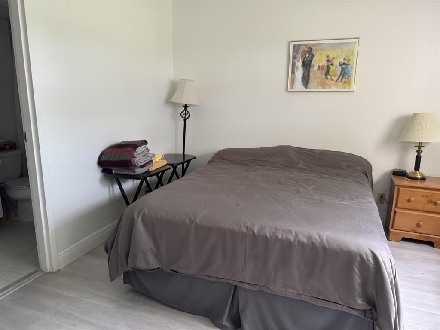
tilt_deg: -12.0
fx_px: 305
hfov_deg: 71.6
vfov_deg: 56.8
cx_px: 220
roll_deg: -1.2
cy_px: 165
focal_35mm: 24
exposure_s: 1/60
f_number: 1.78
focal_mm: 6.76
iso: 250
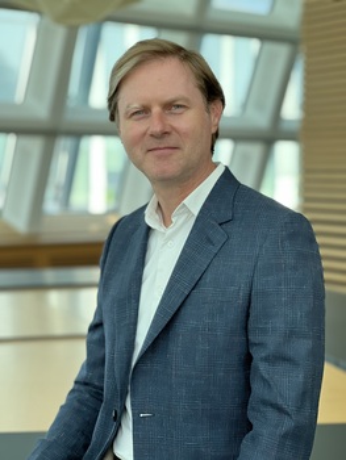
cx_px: 173
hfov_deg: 19.2
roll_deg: +0.8
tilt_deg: -2.8
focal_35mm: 77
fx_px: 1025
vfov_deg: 25.3
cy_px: 230
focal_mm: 9
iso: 125
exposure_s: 1/121
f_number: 2.8
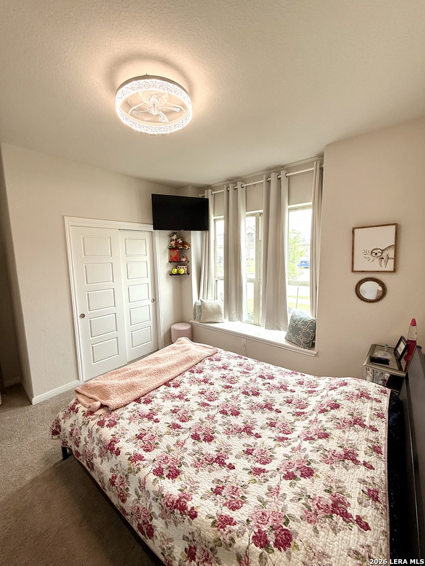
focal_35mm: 14
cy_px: 283
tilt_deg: -5.8
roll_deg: +0.8
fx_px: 229
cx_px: 212
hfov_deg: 85.7
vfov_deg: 102.1
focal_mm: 2.22
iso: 64
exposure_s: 1/155
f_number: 2.2
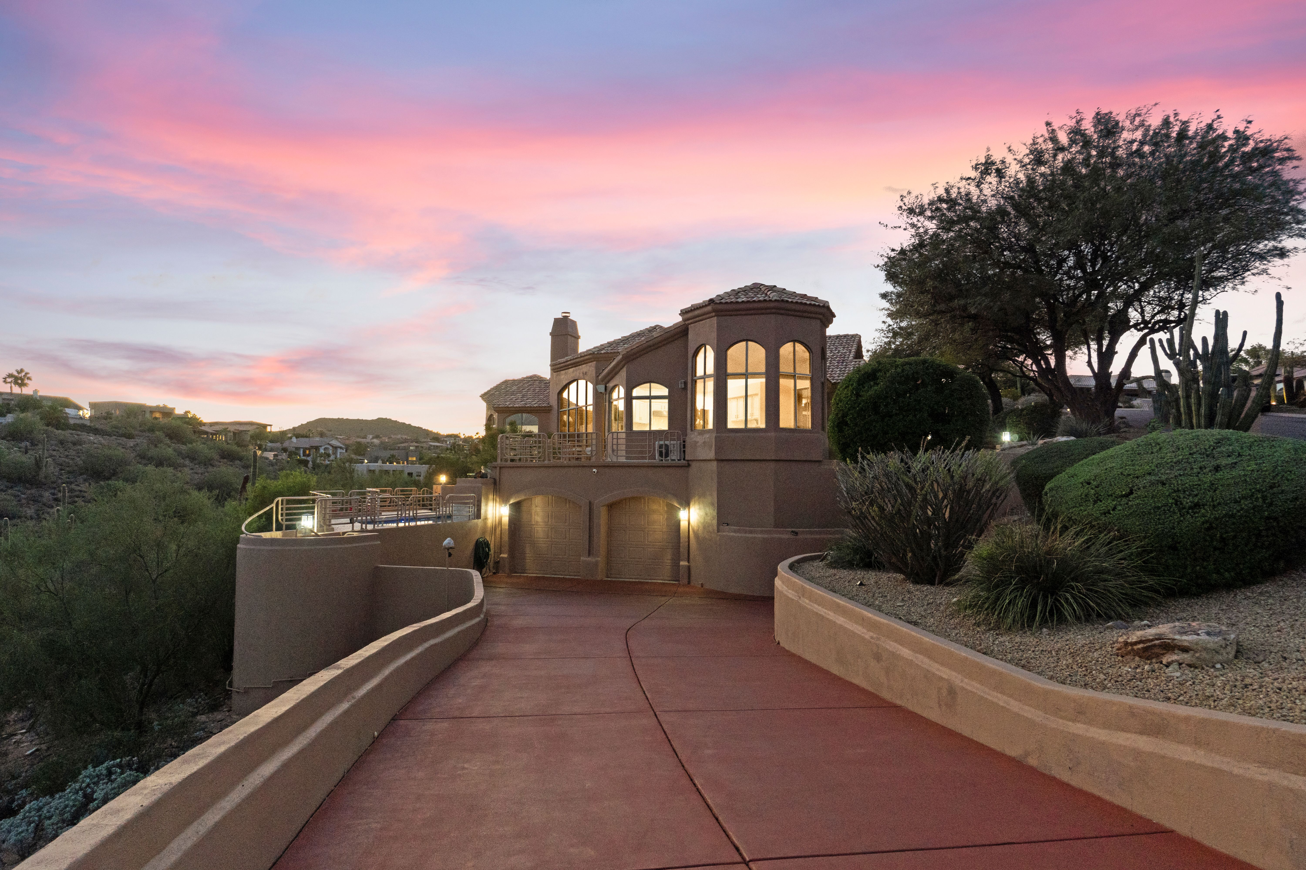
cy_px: 435
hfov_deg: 77.3
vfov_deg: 56.1
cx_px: 653
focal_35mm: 22
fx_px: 816
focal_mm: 15
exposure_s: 1/15
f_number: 6.3
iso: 800
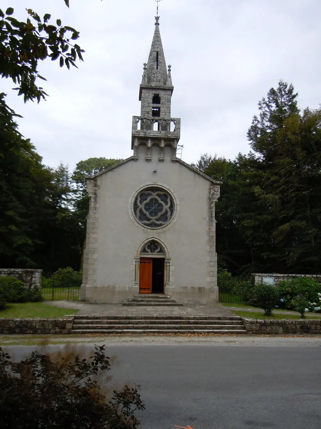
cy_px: 214
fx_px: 371
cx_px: 160
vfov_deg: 60.0
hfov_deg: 46.8
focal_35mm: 30
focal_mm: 5.4
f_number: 3.5
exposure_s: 1/100
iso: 100
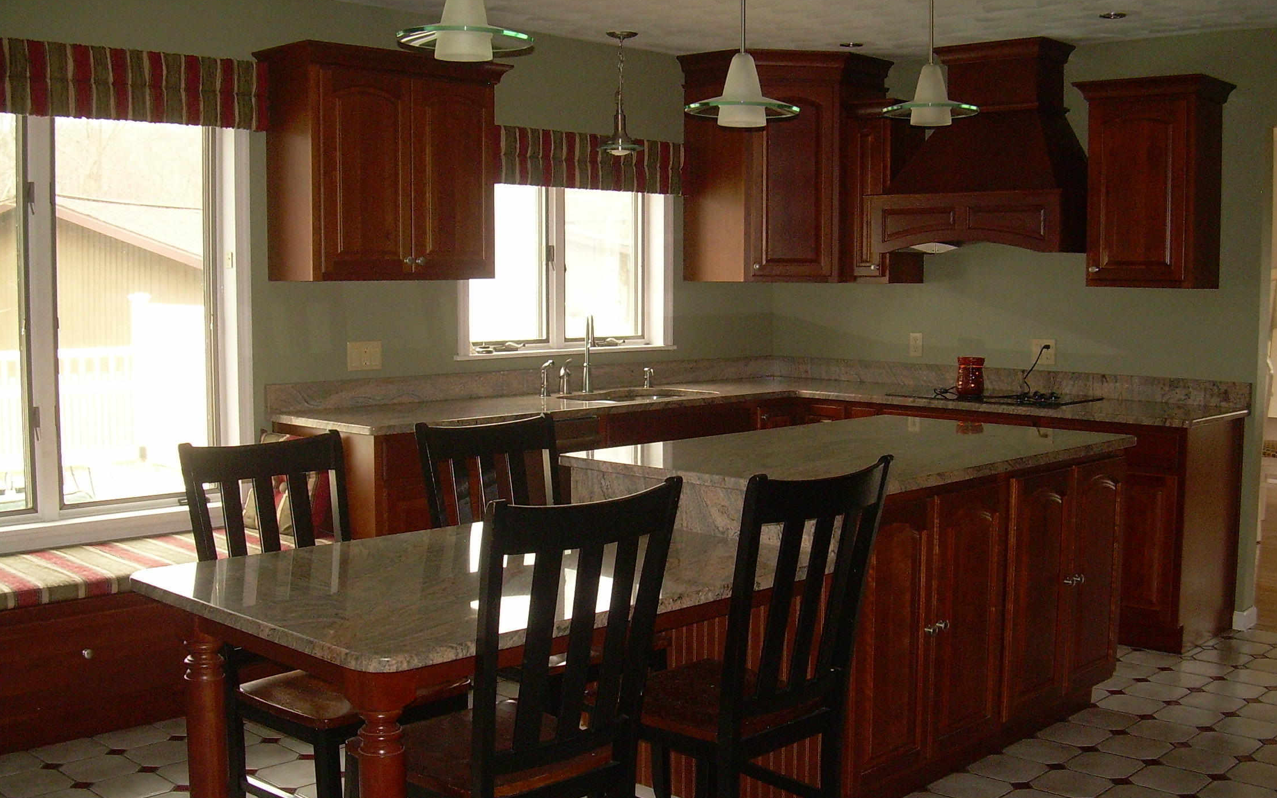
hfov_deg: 48.2
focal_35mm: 41
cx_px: 647
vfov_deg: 31.2
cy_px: 406
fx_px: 1427
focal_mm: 6.3
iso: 168
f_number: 2.8
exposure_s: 1/60
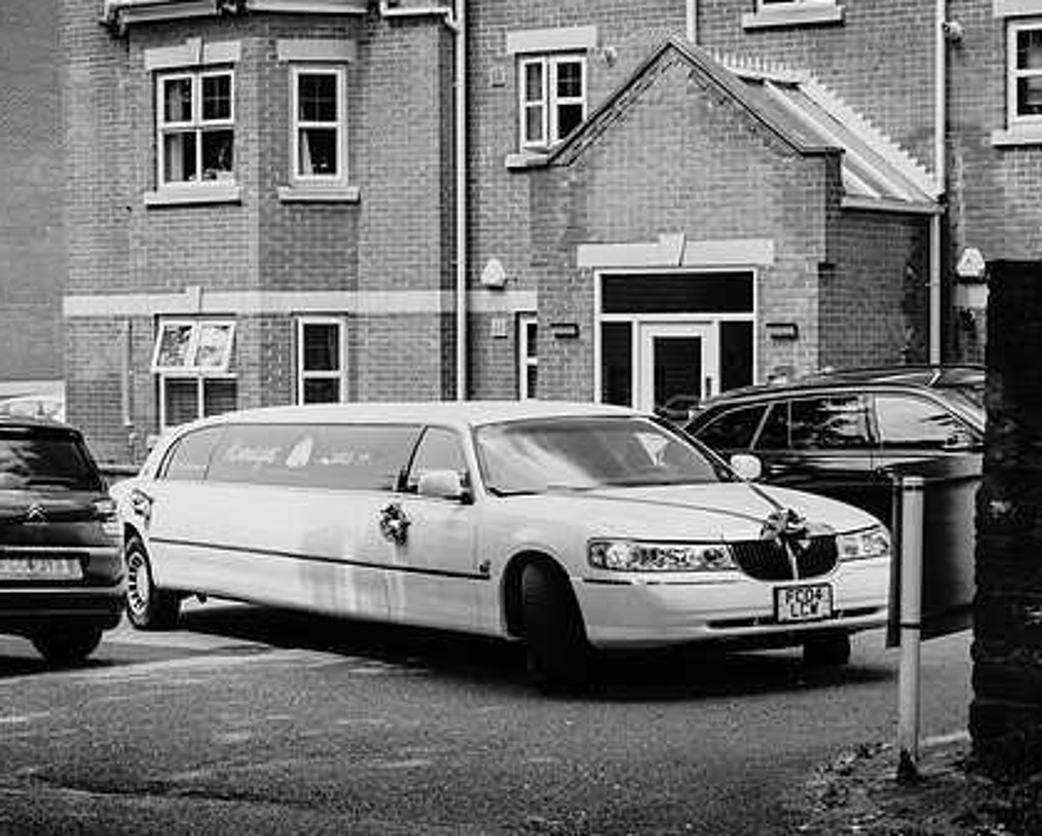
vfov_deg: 16.9
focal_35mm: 91
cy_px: 469
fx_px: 2809
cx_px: 453
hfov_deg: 21.0
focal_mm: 70
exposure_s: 1/500
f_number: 4
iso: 100
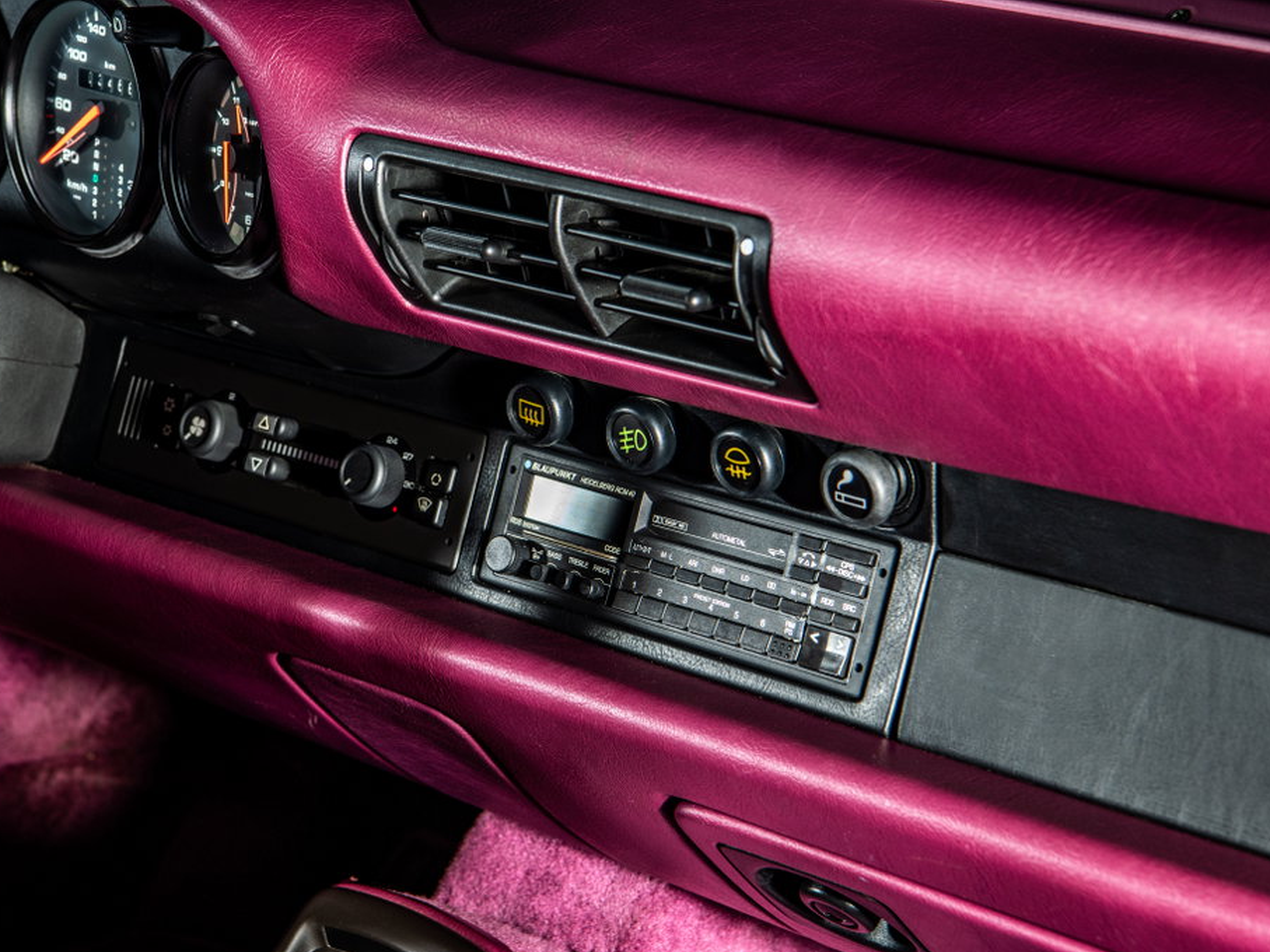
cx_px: 629
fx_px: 2788
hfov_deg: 25.7
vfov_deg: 19.4
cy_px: 477
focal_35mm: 76
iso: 200
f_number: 10
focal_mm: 70
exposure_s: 1/100
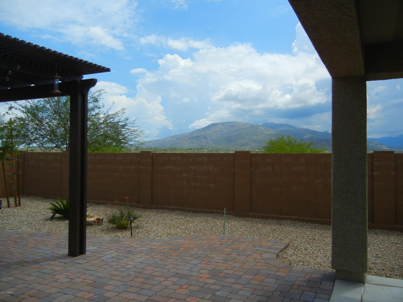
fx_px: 349
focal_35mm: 30
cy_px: 151
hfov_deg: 60.0
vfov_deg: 46.8
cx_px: 202
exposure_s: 1/685
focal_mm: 5.4
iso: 160
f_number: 7
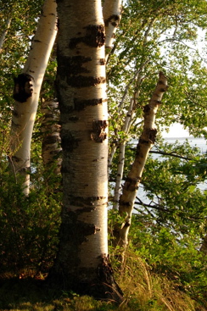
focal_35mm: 69
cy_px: 86
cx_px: 62
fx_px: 596
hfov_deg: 19.6
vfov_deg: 28.9
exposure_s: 1/203
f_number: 2.8
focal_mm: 7.8
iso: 64
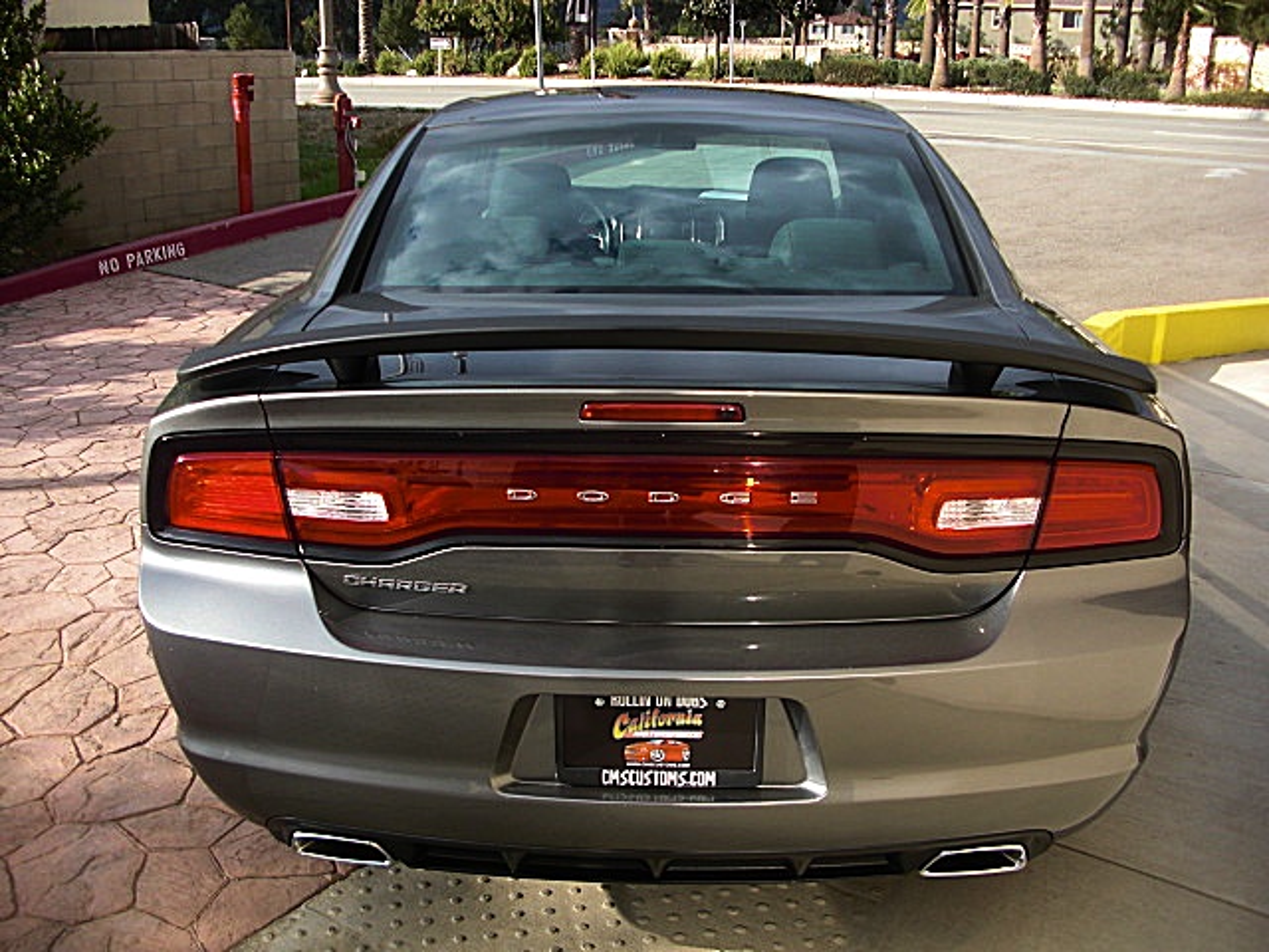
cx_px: 634
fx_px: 1320
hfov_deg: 51.4
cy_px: 476
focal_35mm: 36
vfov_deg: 39.7
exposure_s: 1/400
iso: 50
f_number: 2.8
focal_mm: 6.3
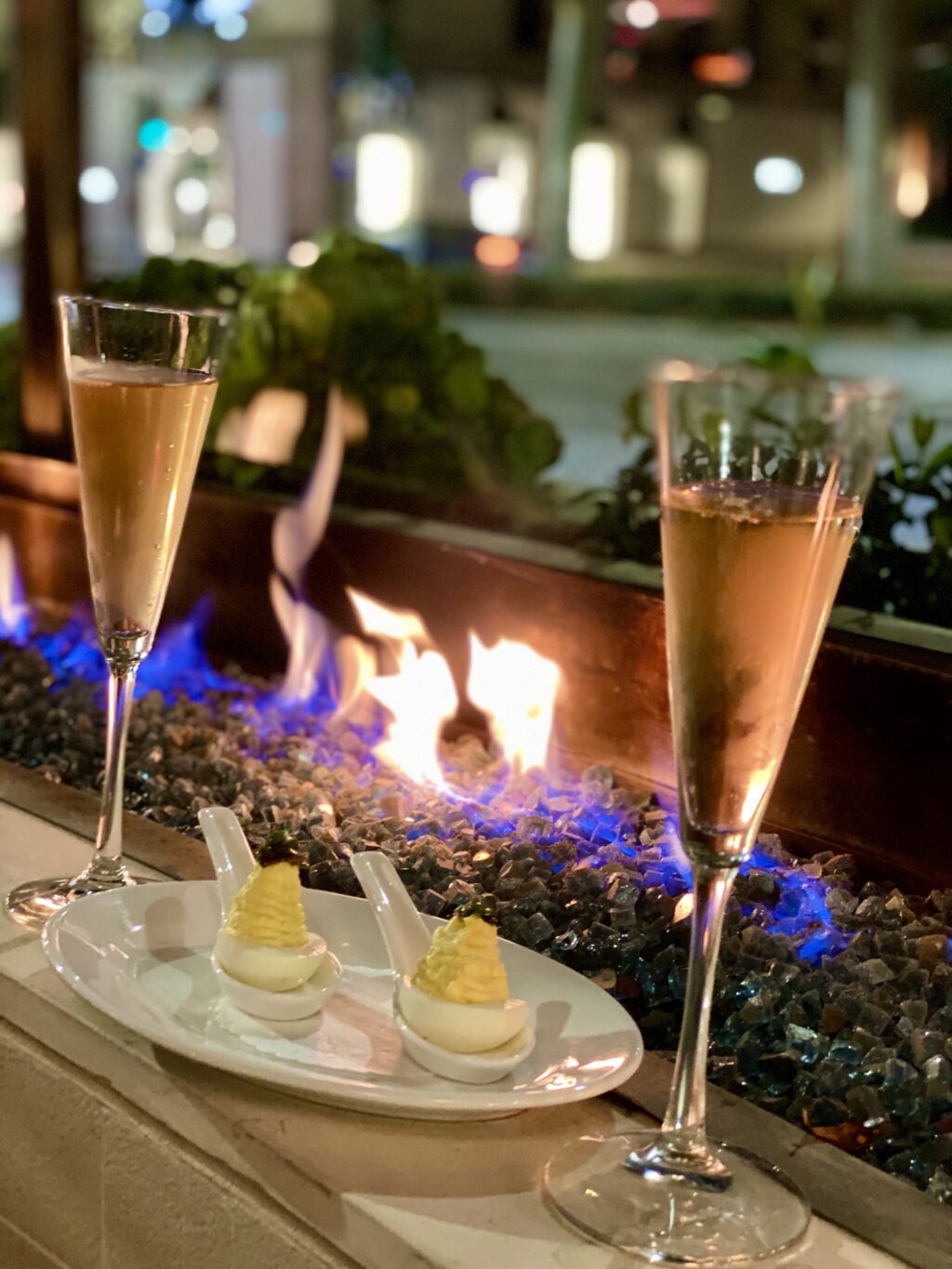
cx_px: 476
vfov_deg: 36.8
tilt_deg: -14.1
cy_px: 634
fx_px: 1906
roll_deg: -2.0
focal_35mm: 52
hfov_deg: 28.0
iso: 400
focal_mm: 6
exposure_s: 1/15
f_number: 2
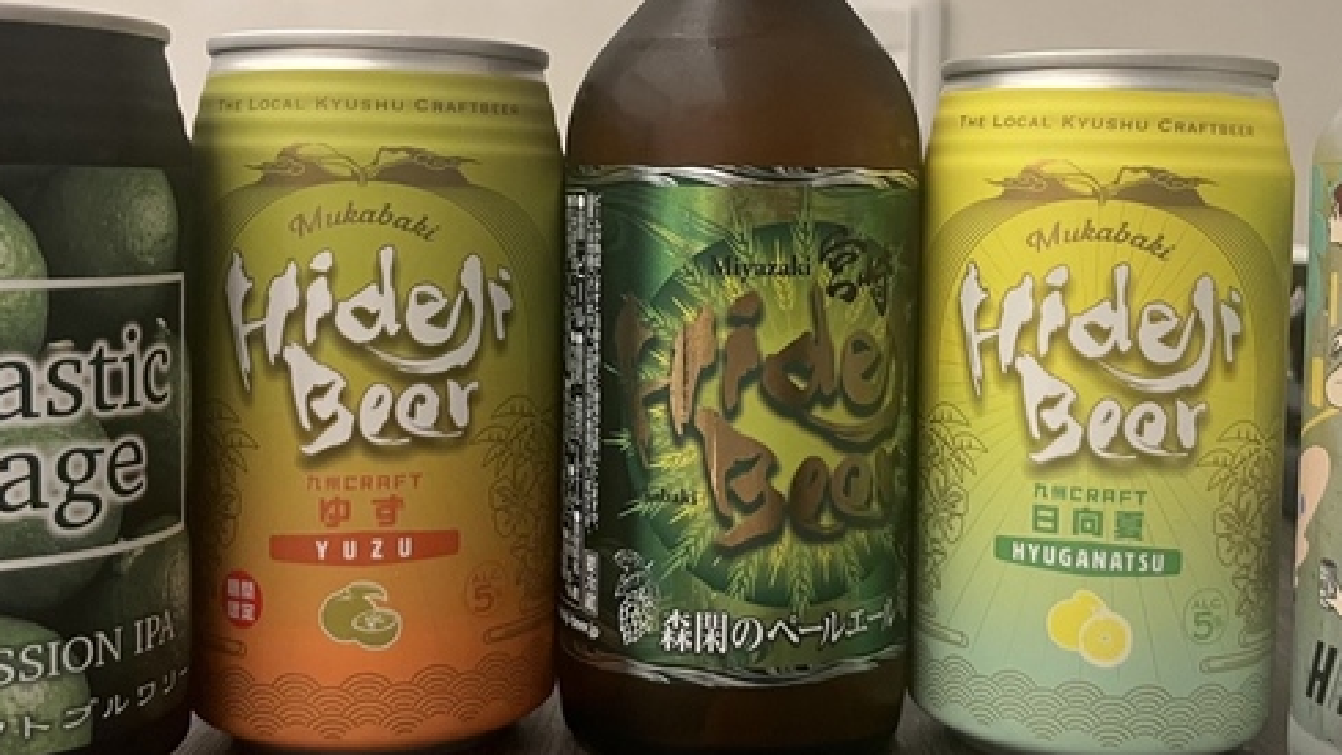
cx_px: 746
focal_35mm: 44
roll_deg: -1.4
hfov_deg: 46.3
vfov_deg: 27.0
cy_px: 288
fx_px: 1566
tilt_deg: -3.9
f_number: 1.6
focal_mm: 5.1
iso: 640
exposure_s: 1/40
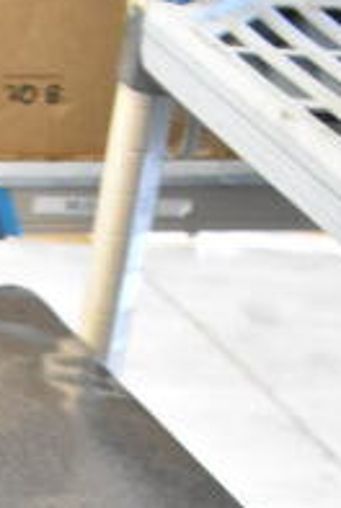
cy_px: 892
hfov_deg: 10.2
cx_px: -346
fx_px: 1770
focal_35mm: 125
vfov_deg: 14.5
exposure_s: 1/40
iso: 1600
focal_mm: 18
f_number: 3.5
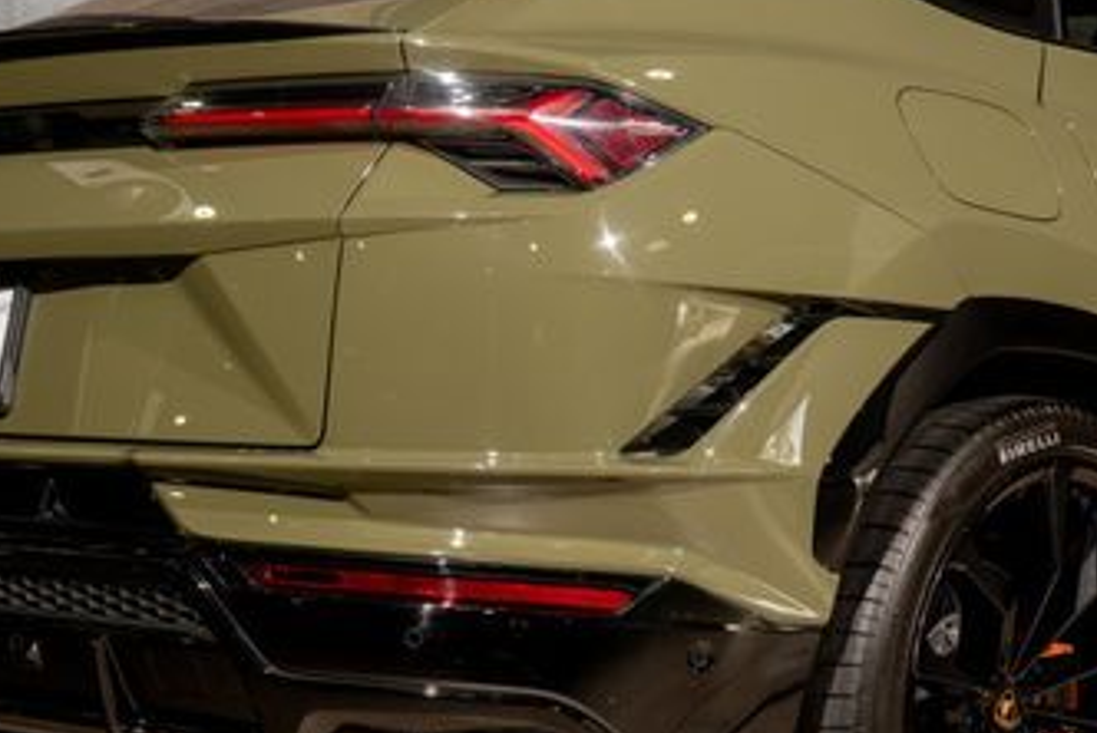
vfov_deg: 17.3
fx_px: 2409
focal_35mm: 79
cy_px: 391
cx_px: 582
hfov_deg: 25.6
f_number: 7.1
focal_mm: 41
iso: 400
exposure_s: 1/50
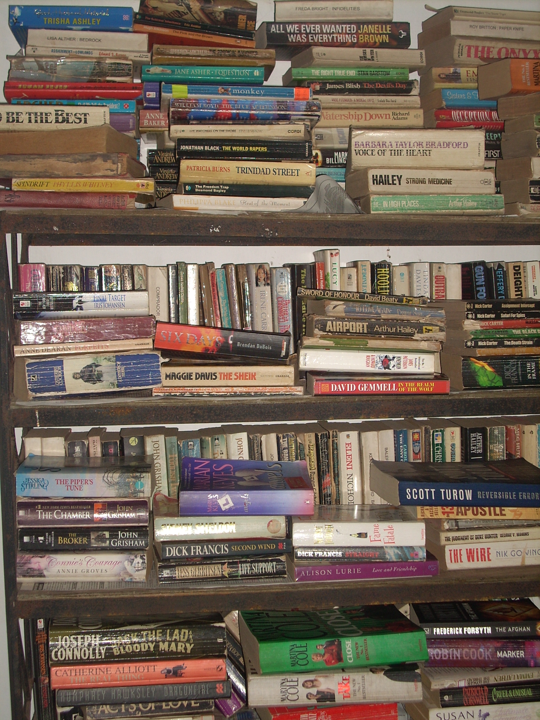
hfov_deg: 27.0
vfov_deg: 35.5
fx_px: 1123
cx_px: 270
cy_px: 360
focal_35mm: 54
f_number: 3.4
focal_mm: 9
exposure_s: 1/60
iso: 64
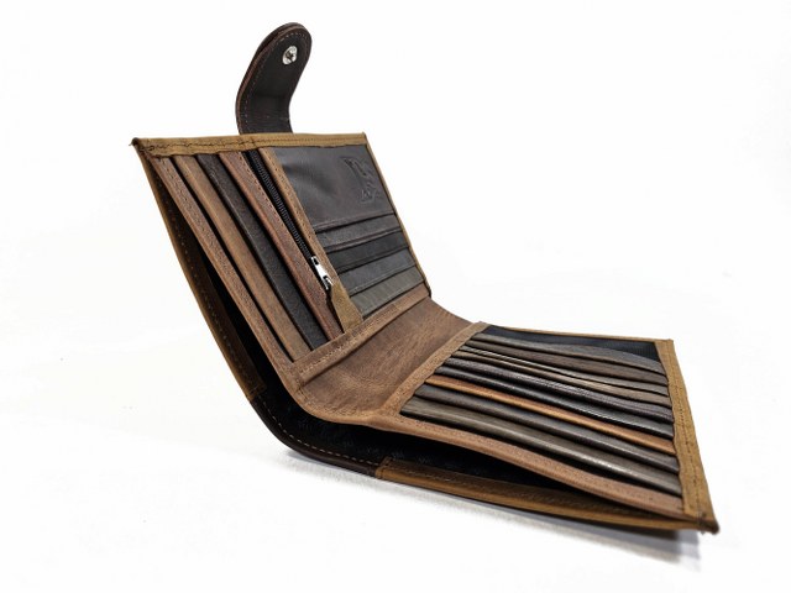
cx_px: 396
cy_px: 296
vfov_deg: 58.9
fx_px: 526
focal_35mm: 23
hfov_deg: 73.9
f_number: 1.7
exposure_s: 1/100
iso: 10
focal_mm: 6.3
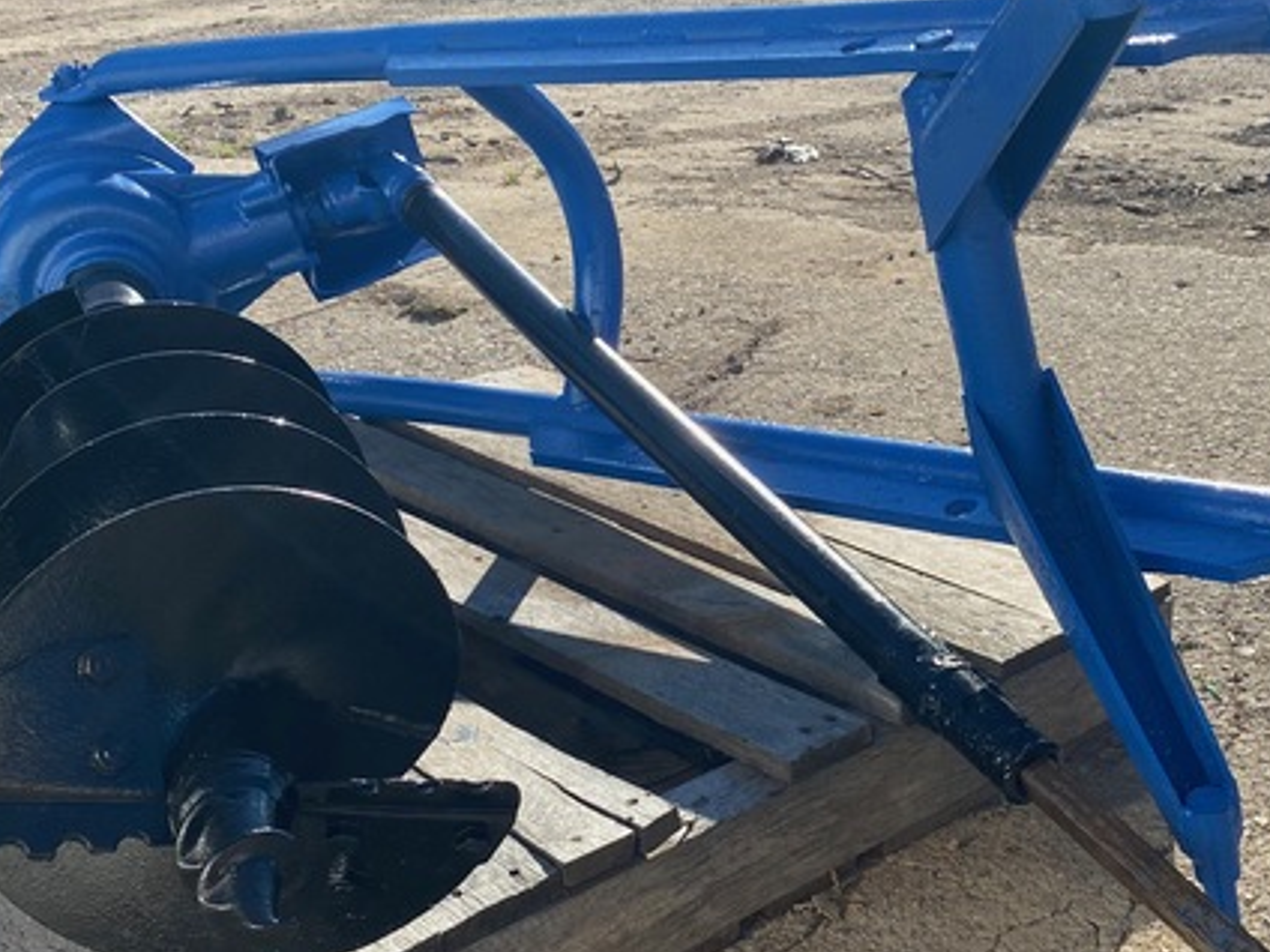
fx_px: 1798
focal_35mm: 49
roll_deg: -1.5
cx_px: 884
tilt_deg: -21.8
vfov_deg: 29.7
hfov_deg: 38.3
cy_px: 521
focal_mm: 4.25
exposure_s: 1/2066
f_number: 1.8
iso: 32
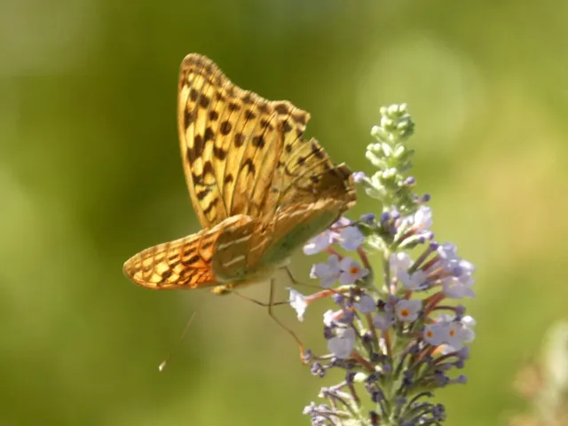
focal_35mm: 827
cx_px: 284
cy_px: 213
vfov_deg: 1.8
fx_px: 13570
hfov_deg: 2.4
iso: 200
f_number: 5.6
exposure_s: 1/125
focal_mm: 148.1
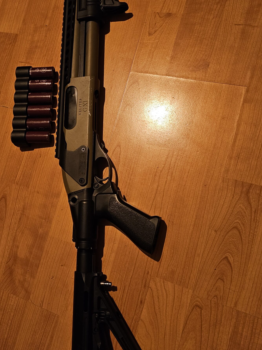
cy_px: 169
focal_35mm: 33
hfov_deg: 42.8
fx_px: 333
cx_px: 107
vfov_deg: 55.3
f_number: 1.7
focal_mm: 6.3
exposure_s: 1/25
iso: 640
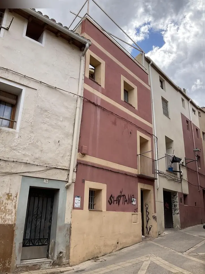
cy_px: 137
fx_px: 229
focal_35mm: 29
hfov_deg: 48.2
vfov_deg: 61.6
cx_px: 102
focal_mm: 3
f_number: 1.8
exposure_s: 1/1035
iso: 25
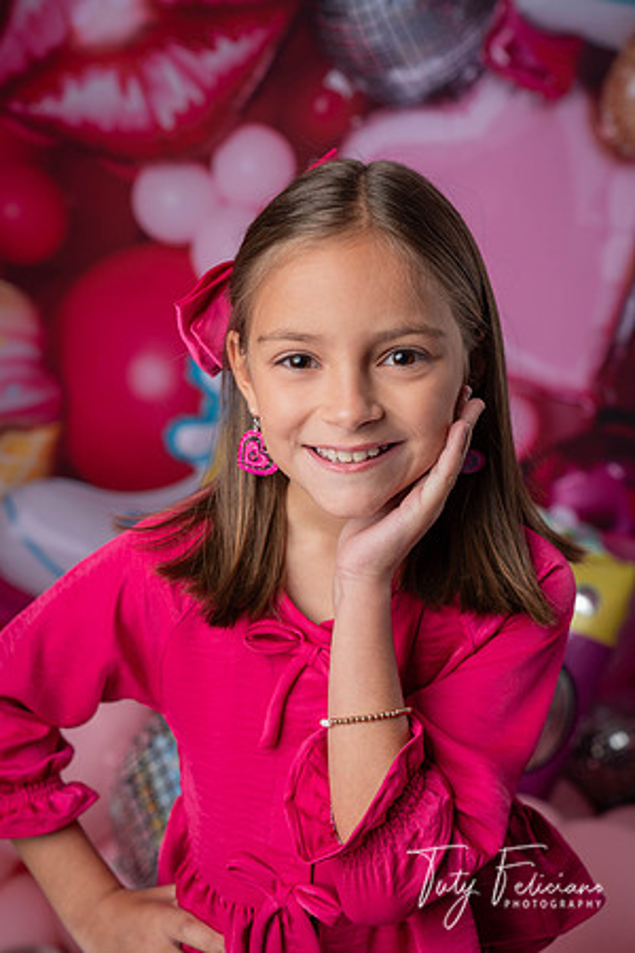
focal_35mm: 49
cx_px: 318
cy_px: 476
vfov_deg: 40.3
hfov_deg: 27.5
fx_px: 1296
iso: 64
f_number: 4.5
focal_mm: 49
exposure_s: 1/160
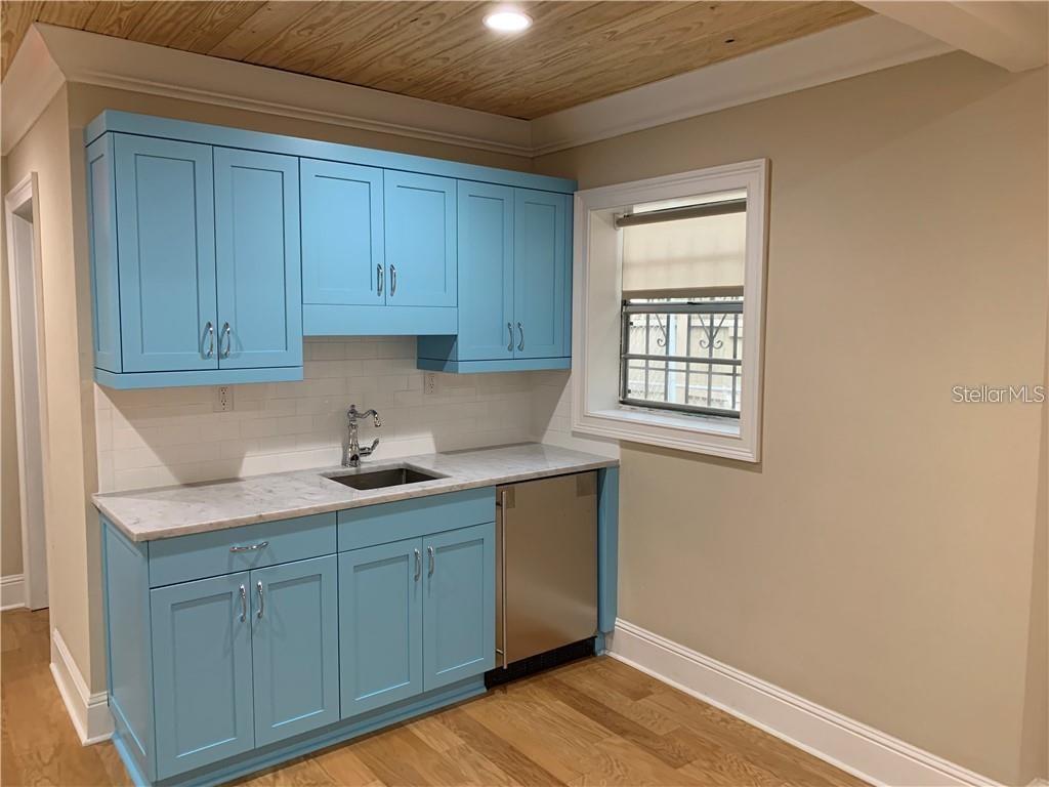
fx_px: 788
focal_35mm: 26
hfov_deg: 67.3
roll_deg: +0.2
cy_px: 394
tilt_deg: -5.0
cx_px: 524
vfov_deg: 53.1
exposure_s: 1/60
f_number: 1.8
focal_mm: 4.25
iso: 160
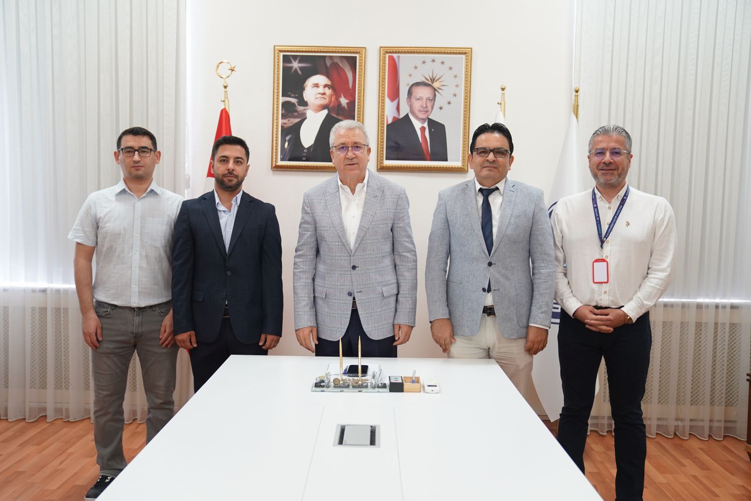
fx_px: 688
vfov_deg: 40.0
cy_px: 250
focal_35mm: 33
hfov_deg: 57.2
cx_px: 376
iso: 1600
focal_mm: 33
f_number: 3.2
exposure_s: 1/125
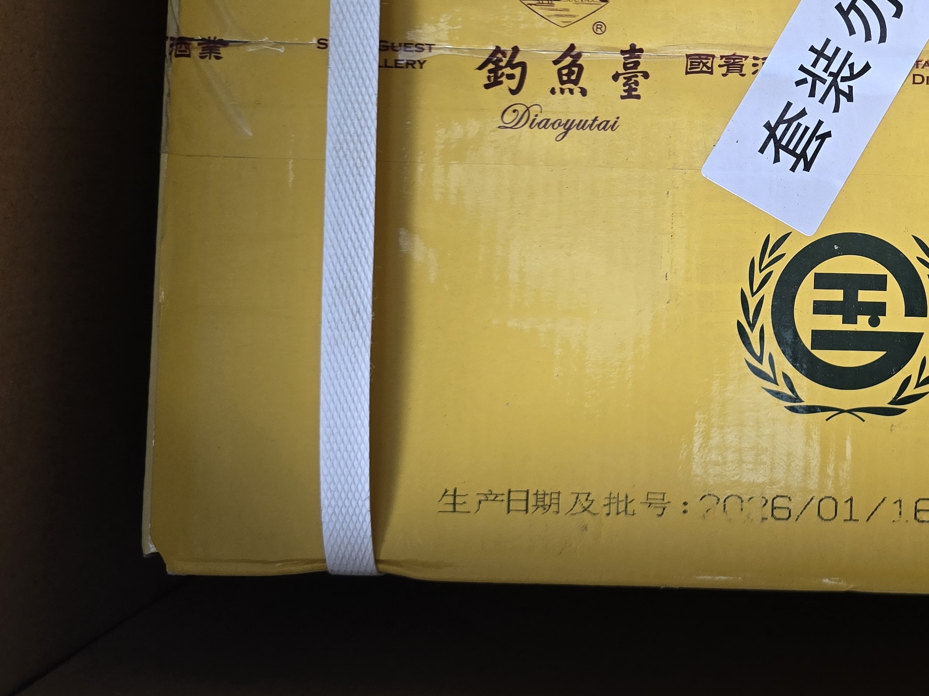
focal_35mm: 50
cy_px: 89
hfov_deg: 34.9
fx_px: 1342
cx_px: 911
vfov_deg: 28.2
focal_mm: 6.3
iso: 80
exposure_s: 1/180
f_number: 1.7
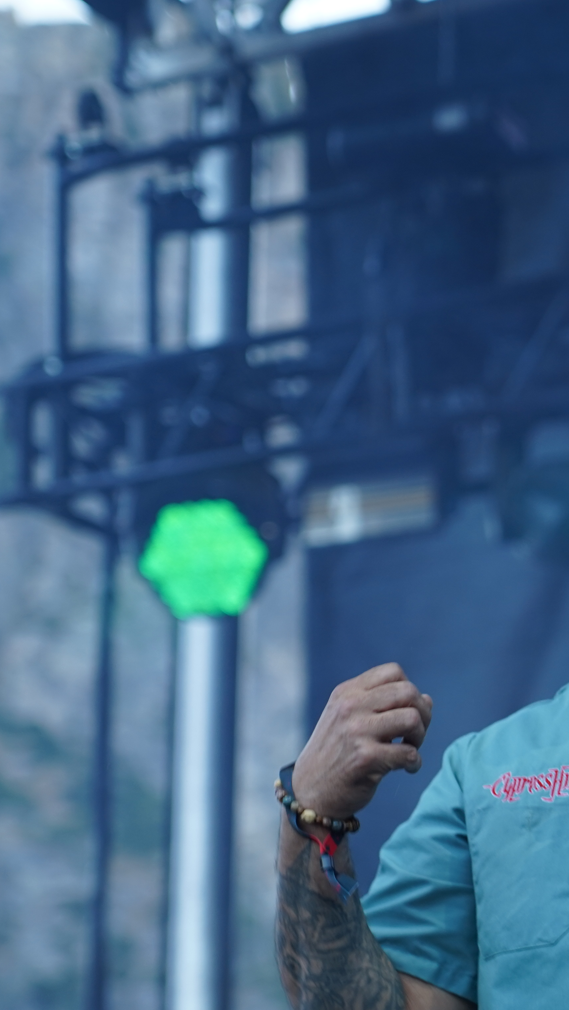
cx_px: 606
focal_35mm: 216
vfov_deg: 10.0
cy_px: 654
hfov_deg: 5.6
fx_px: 5792
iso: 320
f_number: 4
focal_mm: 105
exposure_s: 1/160
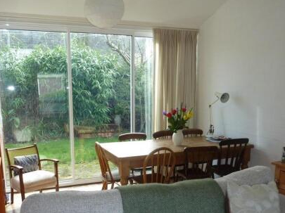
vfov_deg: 39.2
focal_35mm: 36
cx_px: 131
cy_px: 138
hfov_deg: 51.3
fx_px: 296
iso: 100
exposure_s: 1/50
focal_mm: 4.1
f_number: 3.3
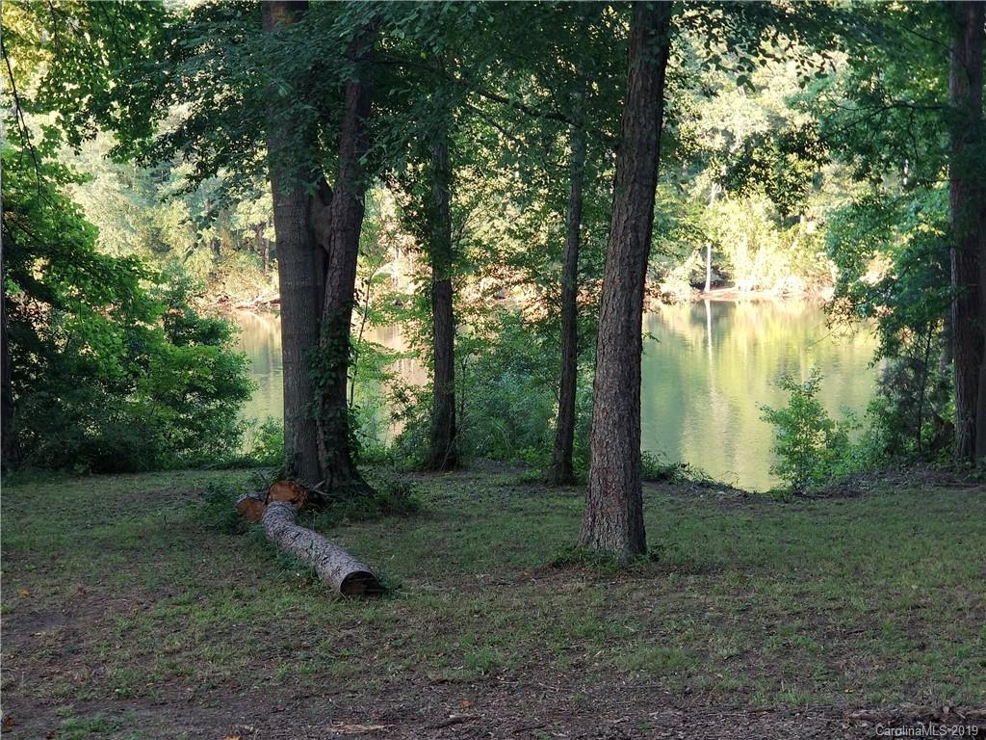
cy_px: 370
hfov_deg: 36.8
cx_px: 493
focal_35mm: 52
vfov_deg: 28.0
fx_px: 1481
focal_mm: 6
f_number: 2.4
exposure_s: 1/30
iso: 40
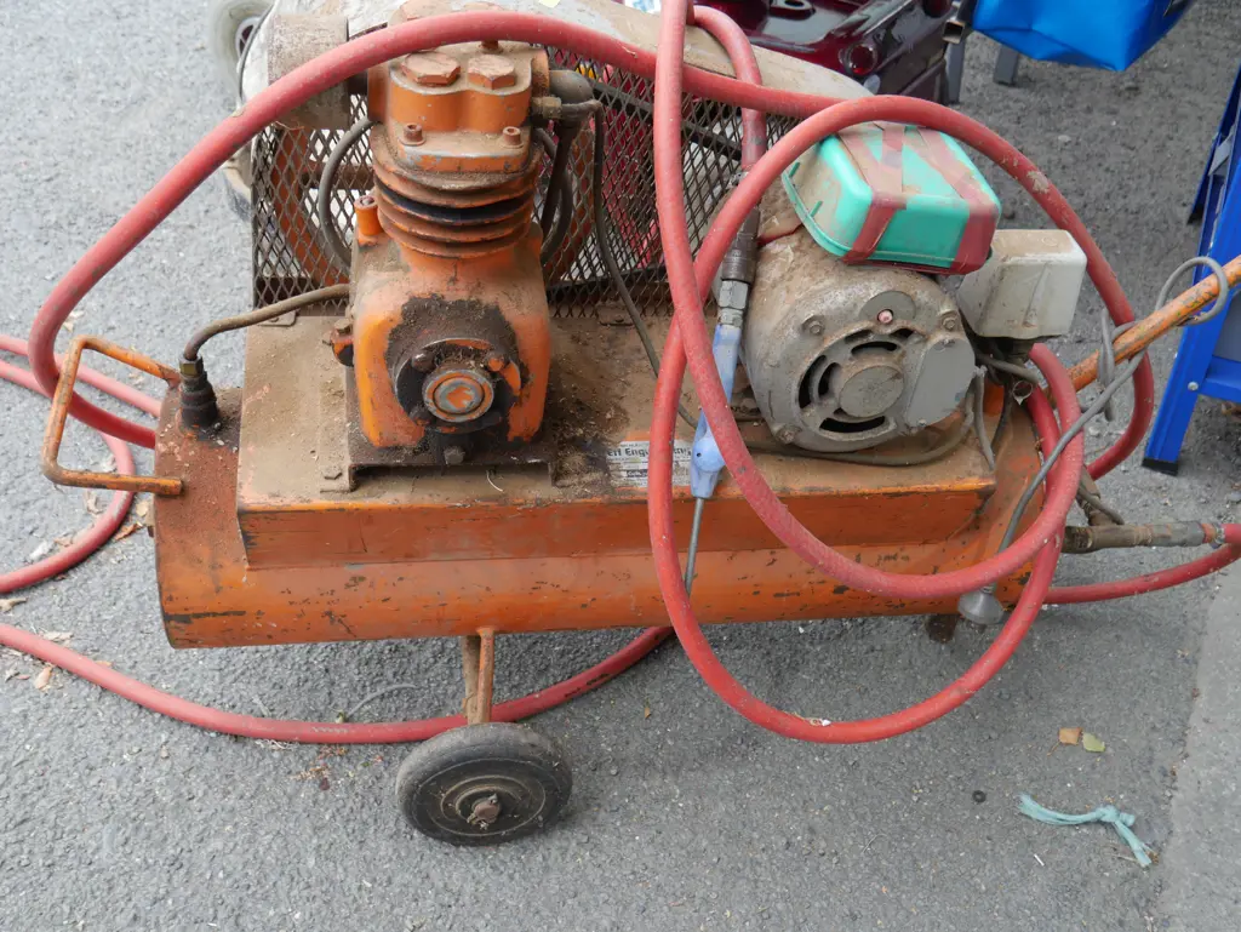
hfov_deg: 51.3
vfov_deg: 39.7
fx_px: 1291
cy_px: 466
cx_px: 620
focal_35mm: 36
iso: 200
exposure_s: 1/60
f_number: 4
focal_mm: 18
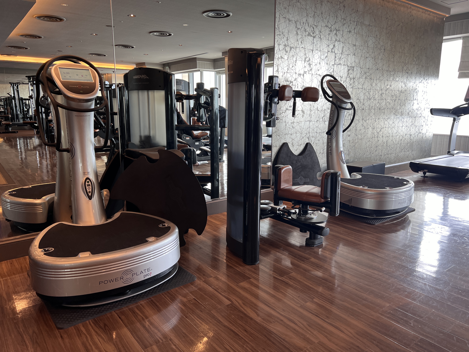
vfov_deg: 53.1
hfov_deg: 67.3
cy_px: 176
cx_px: 234
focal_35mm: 26
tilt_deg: -10.4
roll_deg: -2.7
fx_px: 352
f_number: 1.5
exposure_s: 1/100
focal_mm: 5.7
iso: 80
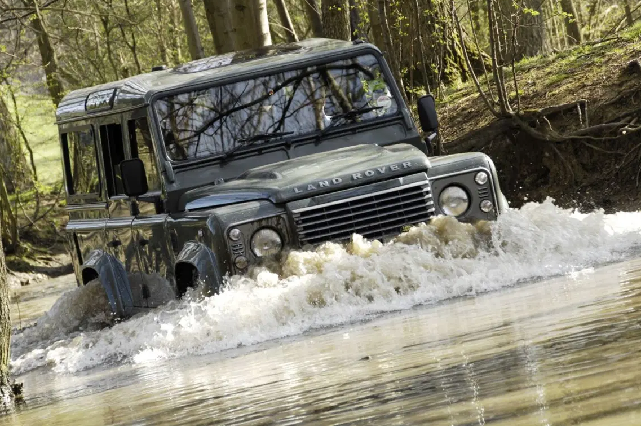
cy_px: 202
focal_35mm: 190
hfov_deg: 10.8
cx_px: 313
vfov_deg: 7.2
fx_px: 3379
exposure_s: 1/200
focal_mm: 120
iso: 400
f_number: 6.3
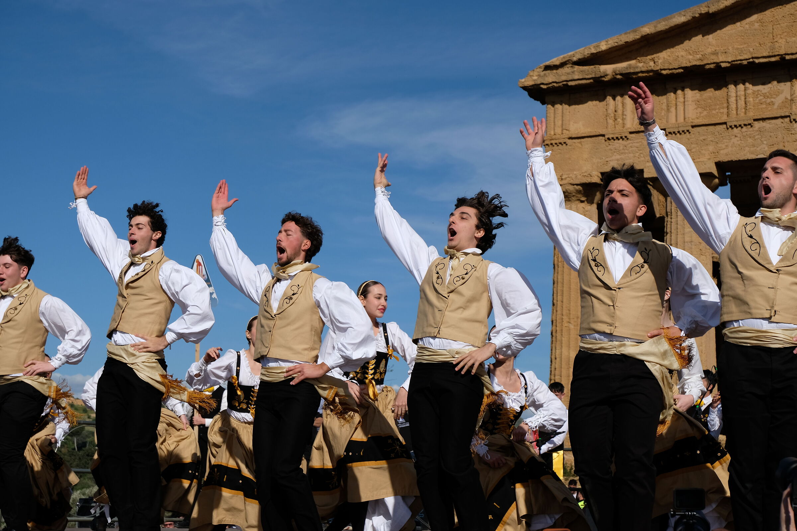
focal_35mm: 59
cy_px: 266
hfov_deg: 33.9
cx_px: 398
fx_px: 1306
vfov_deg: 23.0
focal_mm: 39.6
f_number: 6.4
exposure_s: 1/1600
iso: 200
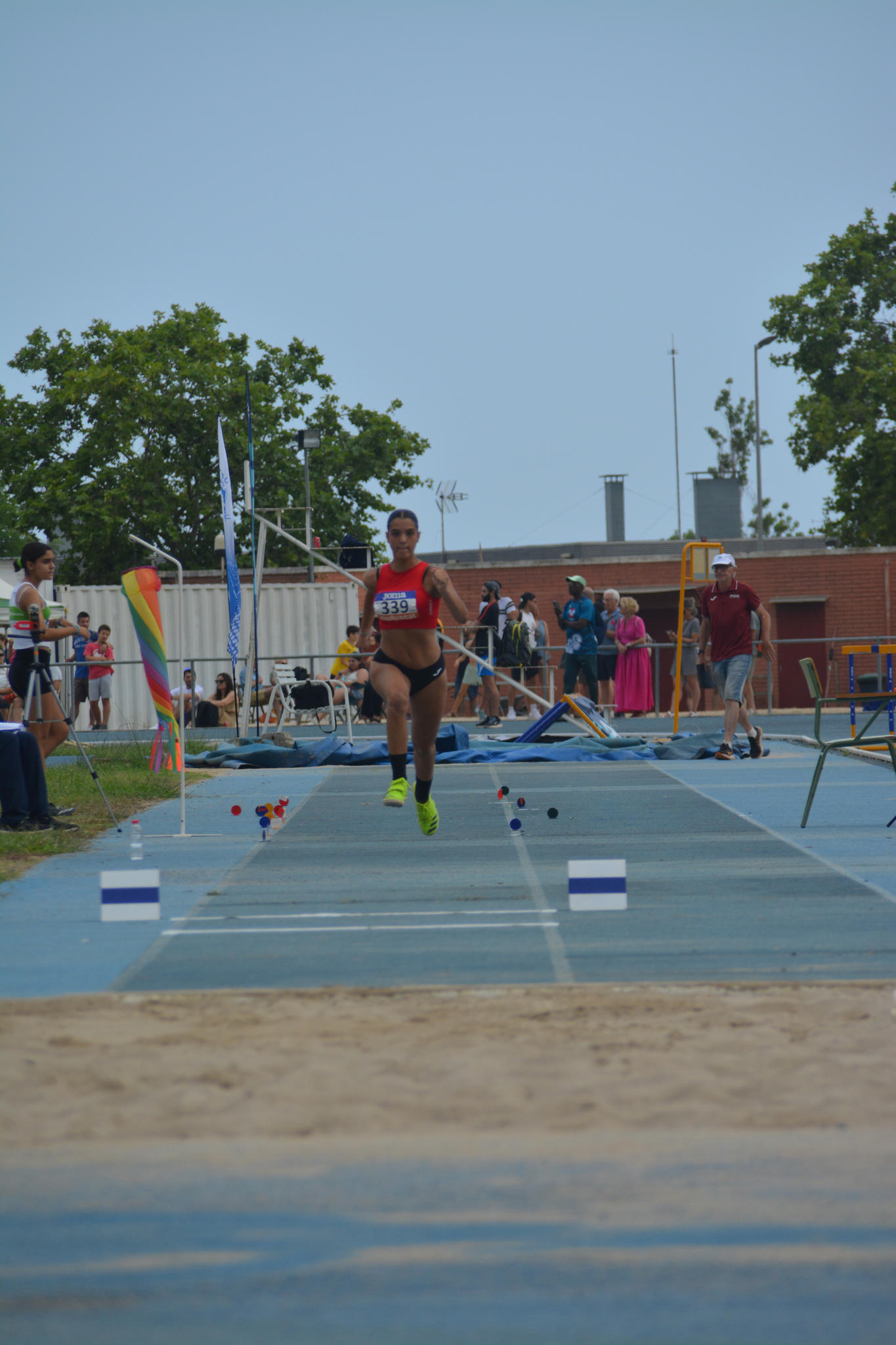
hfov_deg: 4.6
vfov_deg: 6.9
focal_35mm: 300
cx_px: 448
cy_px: 672
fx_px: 11201
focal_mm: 200
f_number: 6.3
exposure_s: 1/1600
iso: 400
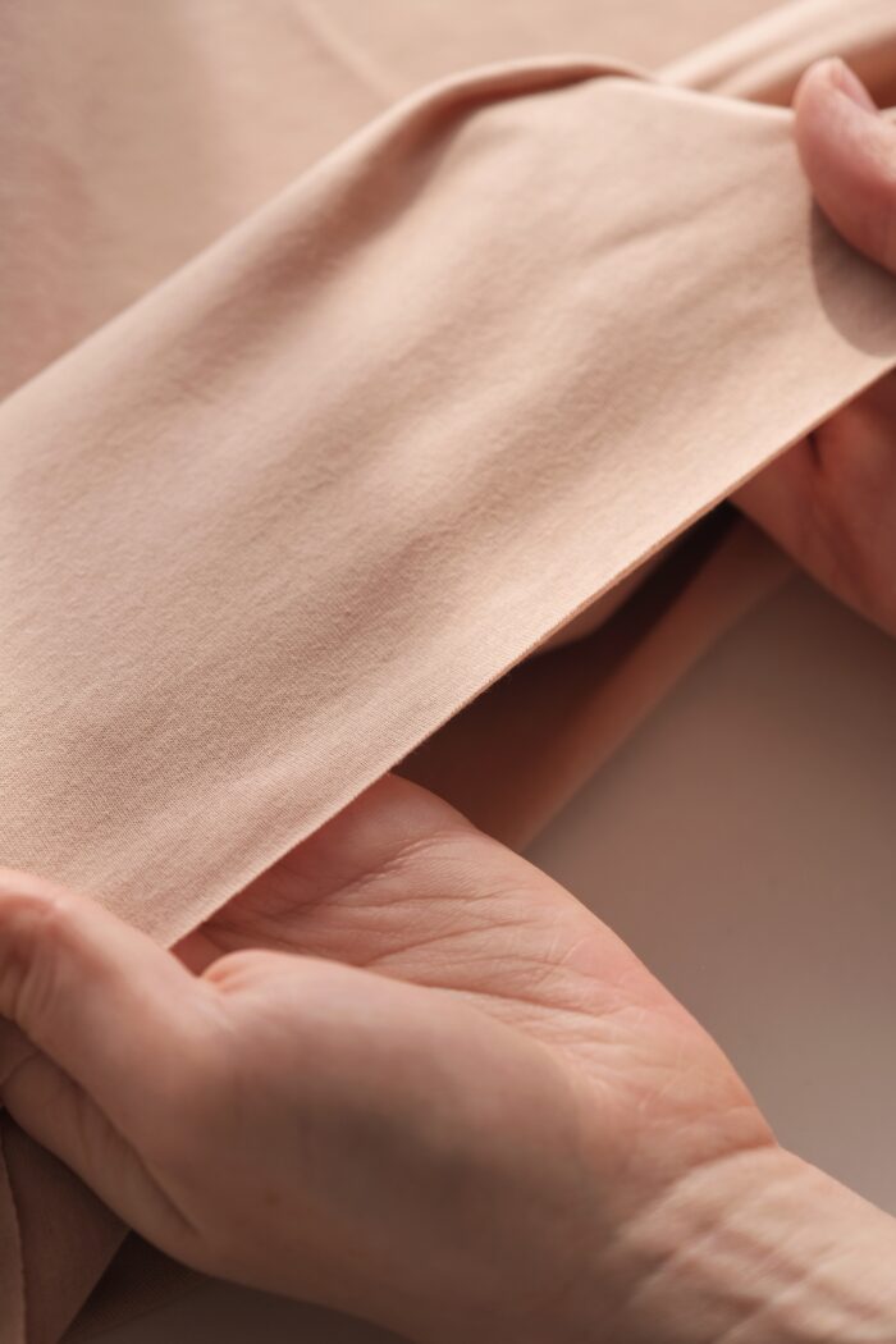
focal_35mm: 105
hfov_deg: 13.0
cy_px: 672
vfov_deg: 19.5
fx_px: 3920
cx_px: 448
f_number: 4
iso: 160
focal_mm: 69.8
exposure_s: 1/500
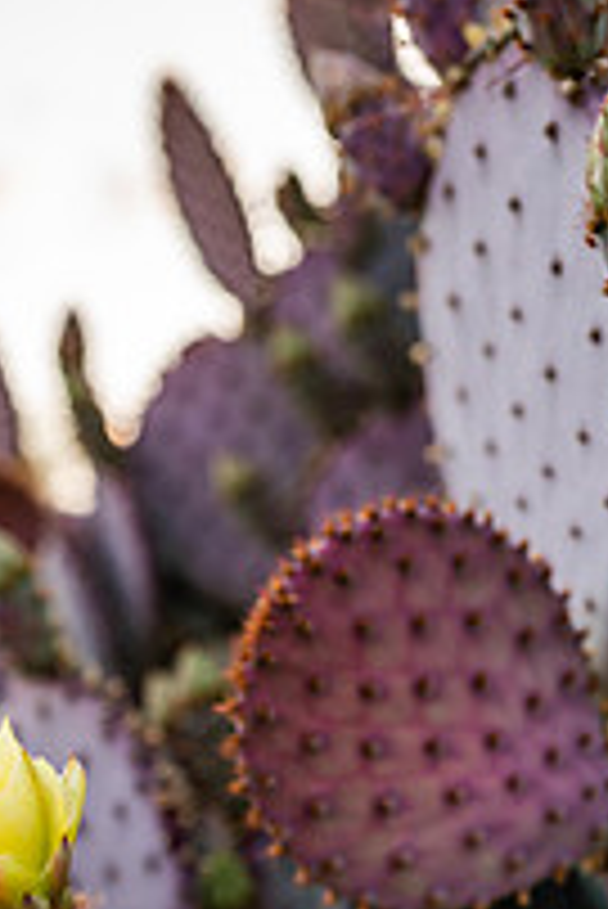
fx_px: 1972
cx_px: 86
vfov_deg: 24.7
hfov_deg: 17.3
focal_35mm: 78
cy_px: 918
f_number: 3.5
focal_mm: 35
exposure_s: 1/320
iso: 800
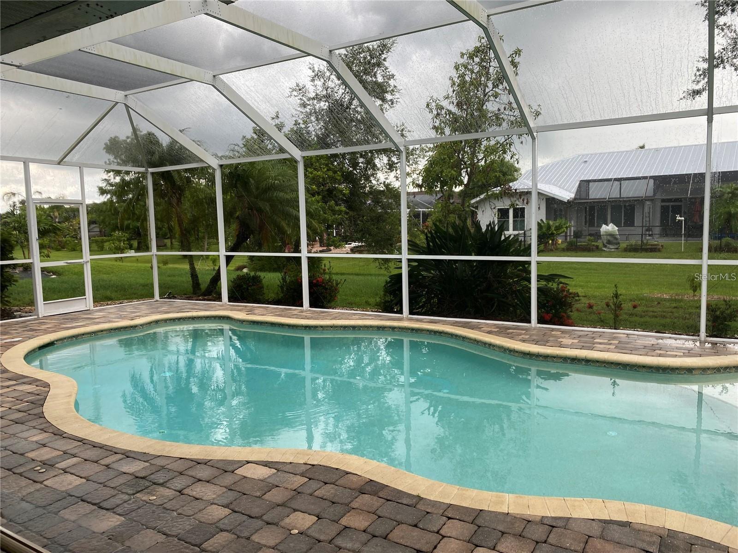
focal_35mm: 26
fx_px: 554
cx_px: 369
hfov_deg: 67.3
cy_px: 276
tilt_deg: -6.7
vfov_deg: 53.1
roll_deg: +3.2
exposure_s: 1/277
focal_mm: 4.25
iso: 32
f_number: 1.8
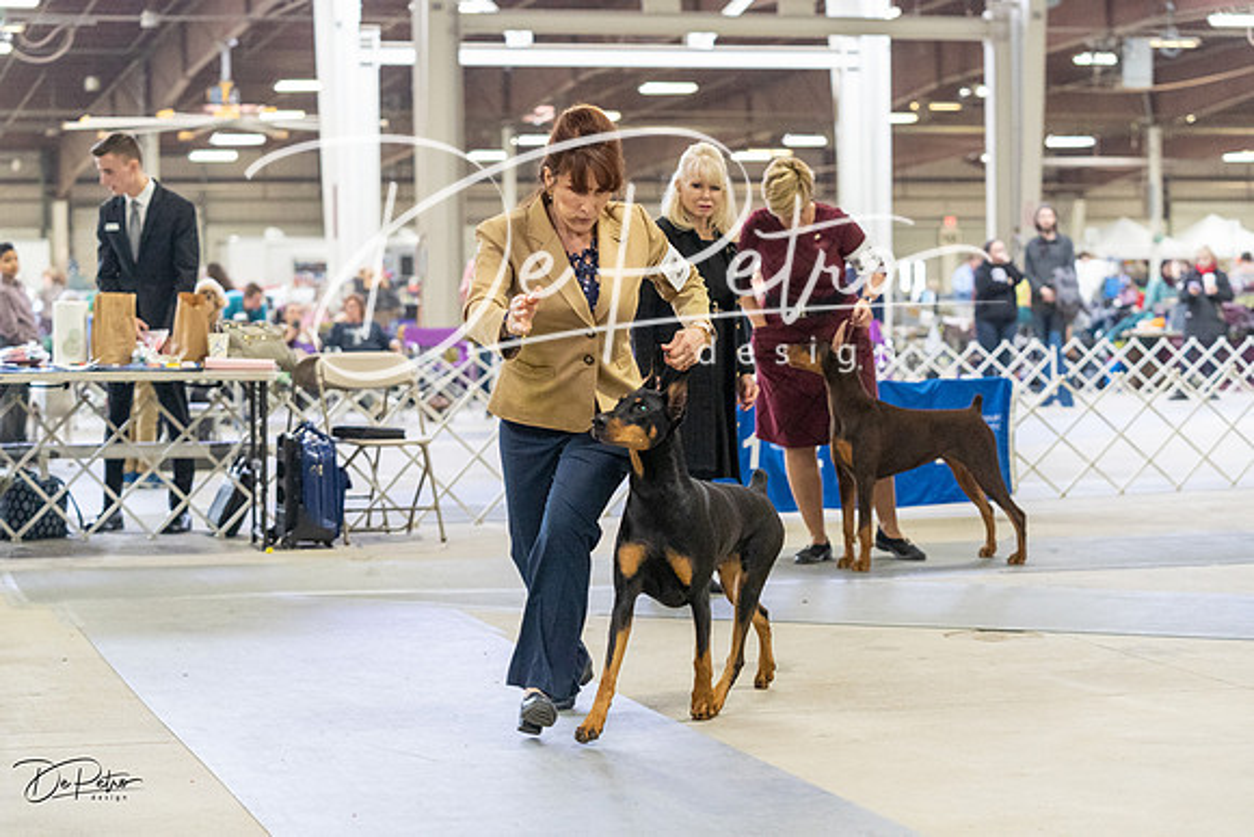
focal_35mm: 81
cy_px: 418
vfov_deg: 16.9
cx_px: 627
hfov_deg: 25.1
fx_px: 2822
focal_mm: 81
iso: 6400
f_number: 3.5
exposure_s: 1/320
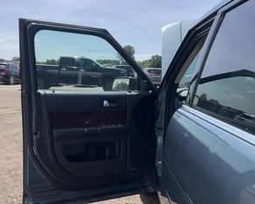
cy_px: 111
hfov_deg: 46.8
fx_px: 294
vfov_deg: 38.2
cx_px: 119
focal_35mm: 39
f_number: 1.8
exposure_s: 1/1279
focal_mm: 3
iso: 25
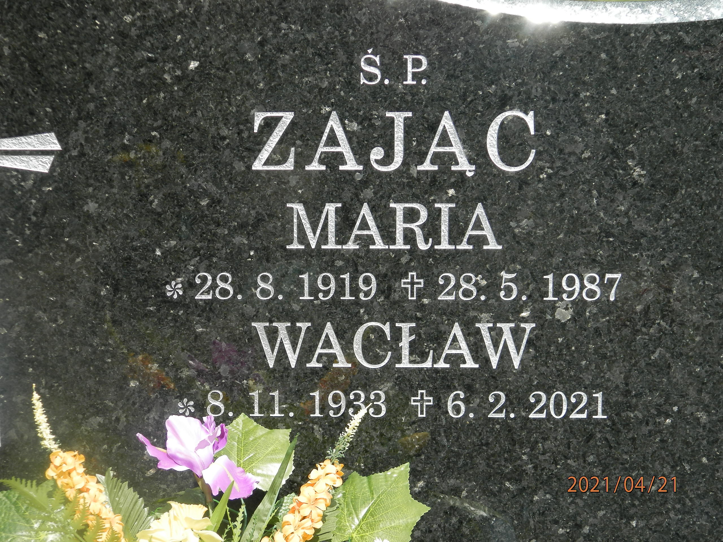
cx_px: 362
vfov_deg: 18.0
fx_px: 1713
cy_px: 271
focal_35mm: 82
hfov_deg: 23.8
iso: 80
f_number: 4.2
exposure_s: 1/400
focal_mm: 14.6
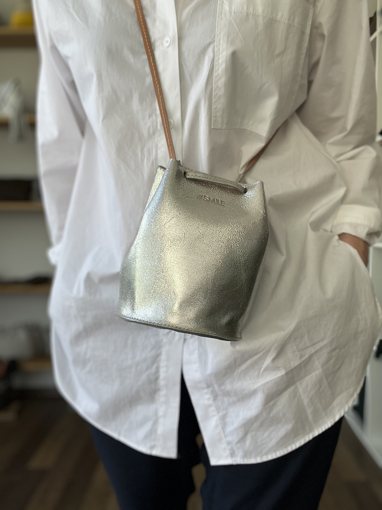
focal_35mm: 30
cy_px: 255
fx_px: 441
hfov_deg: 46.8
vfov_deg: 60.0
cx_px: 191
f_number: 2.2
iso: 50
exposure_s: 1/121
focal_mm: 2.71
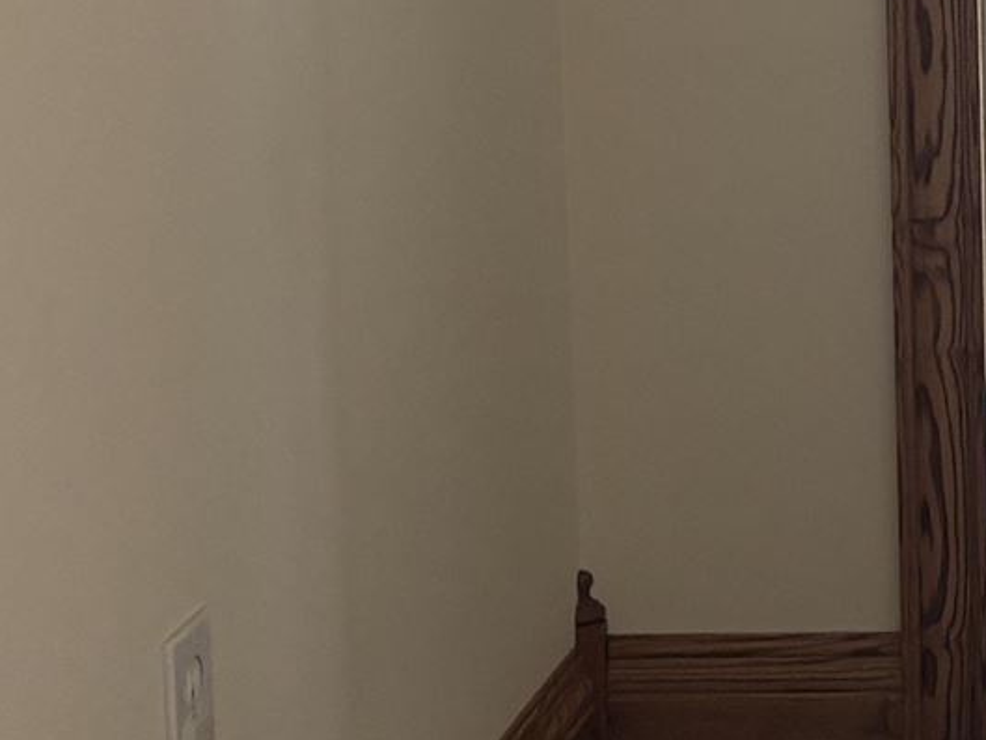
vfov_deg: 9.6
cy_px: -268
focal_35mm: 151
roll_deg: +0.3
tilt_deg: -7.0
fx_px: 4302
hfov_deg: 12.1
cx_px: 1728
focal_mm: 5.96
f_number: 1.6
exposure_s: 1/60
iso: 64
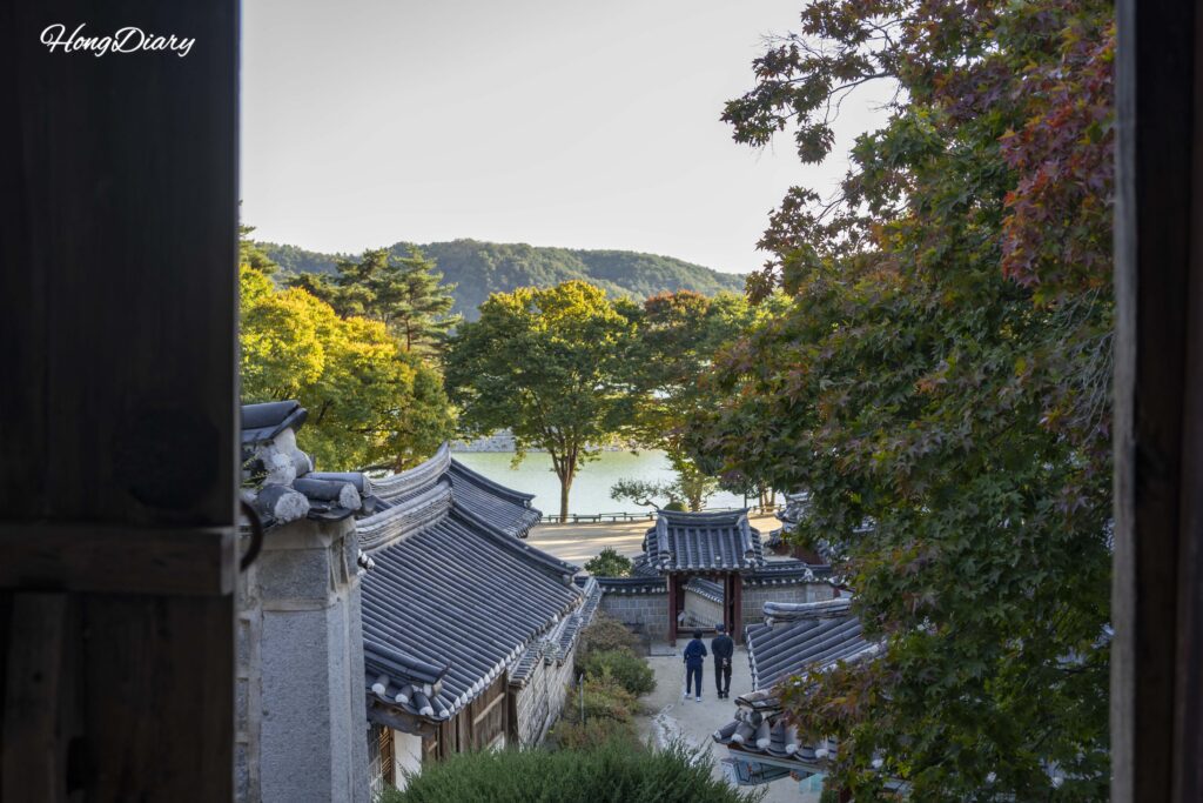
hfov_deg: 40.3
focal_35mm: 49
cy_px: 402
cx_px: 602
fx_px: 1638
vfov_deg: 27.5
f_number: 5.6
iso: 125
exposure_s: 1/60
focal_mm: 49
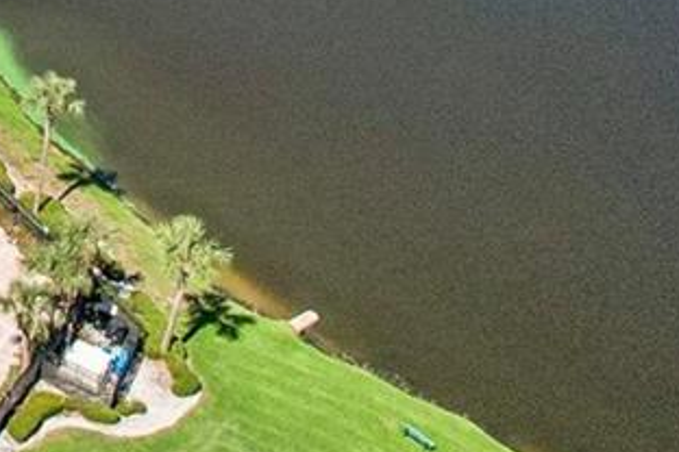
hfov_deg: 14.6
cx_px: -718
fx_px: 2131
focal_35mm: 113
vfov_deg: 11.1
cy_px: -441
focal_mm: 8.4
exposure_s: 1/8000
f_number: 2.8
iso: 420
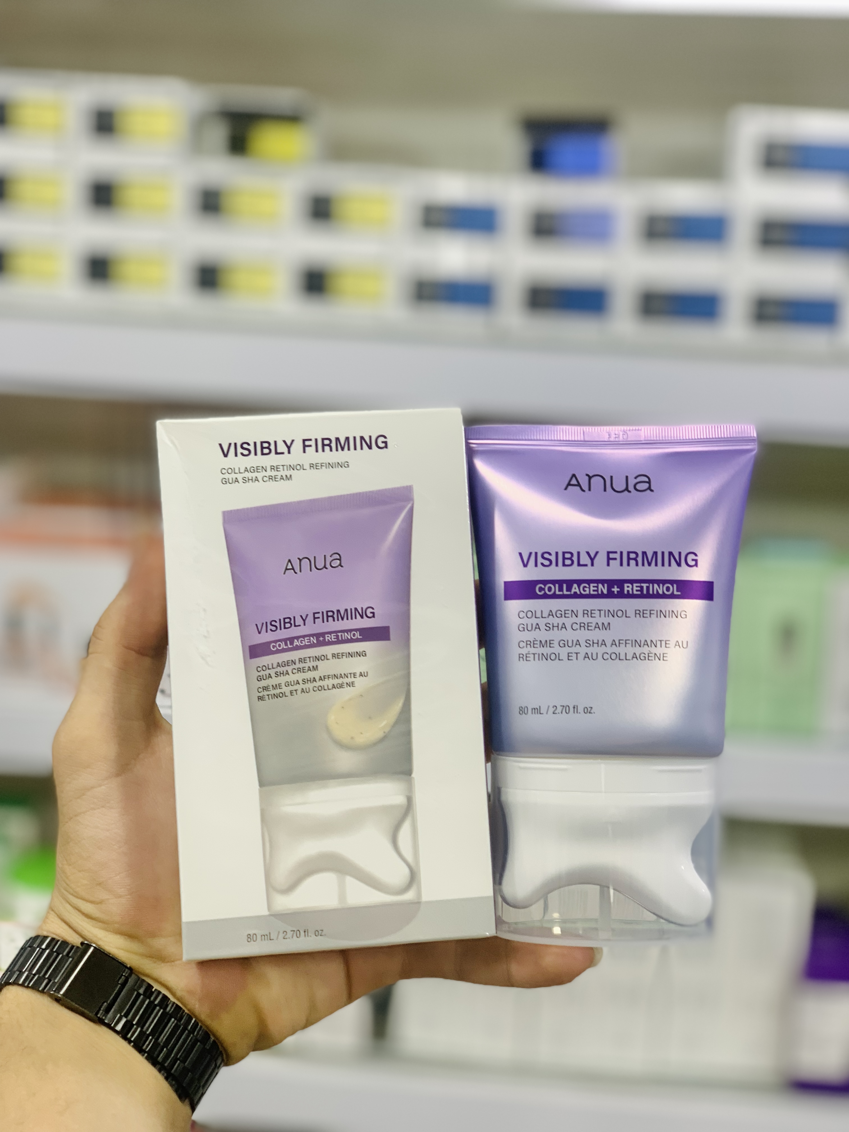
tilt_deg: -10.9
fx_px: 1700
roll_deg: +0.1
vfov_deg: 36.8
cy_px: 566
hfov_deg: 28.0
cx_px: 424
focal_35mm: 52
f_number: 2.4
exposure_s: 1/100
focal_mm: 6
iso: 32
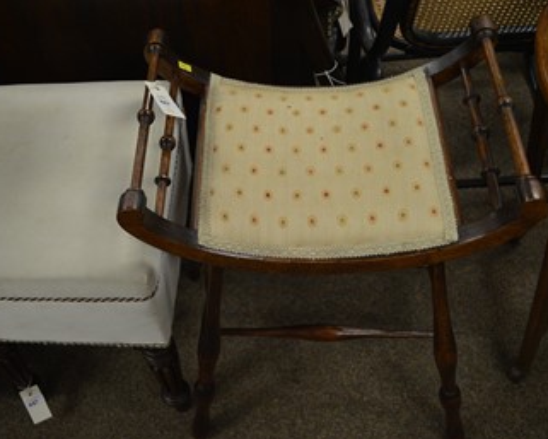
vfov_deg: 35.7
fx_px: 681
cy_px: 225
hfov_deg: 43.5
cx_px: 212
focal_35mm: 42
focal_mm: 24
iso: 400
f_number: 4
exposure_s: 1/30
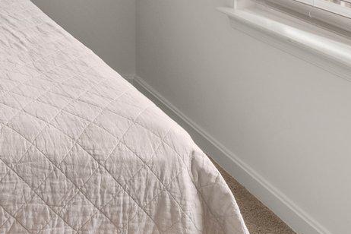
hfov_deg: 24.1
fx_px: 692
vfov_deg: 16.7
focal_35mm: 71
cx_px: -133
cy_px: -155
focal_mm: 16
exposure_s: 1/8
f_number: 8
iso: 125
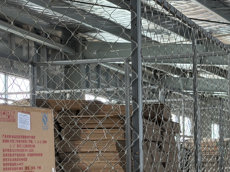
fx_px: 718
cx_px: 151
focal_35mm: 108
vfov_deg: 13.6
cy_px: 147
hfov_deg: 18.2
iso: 160
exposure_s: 1/87
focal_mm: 6.76
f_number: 1.78
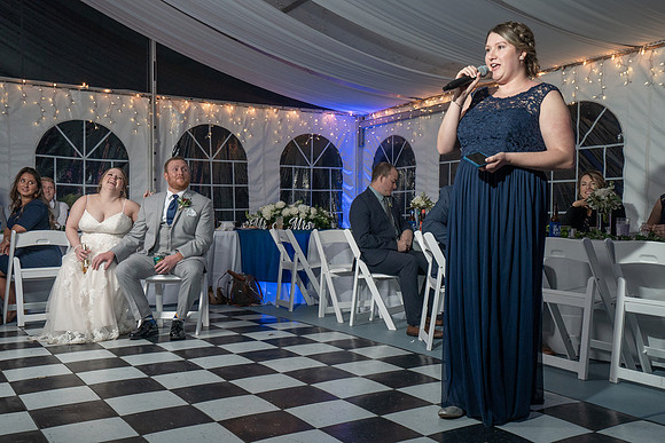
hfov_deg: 50.7
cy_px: 235
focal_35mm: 38
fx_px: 701
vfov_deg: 35.1
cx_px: 353
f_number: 5.6
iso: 2000
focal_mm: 34
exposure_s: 1/250
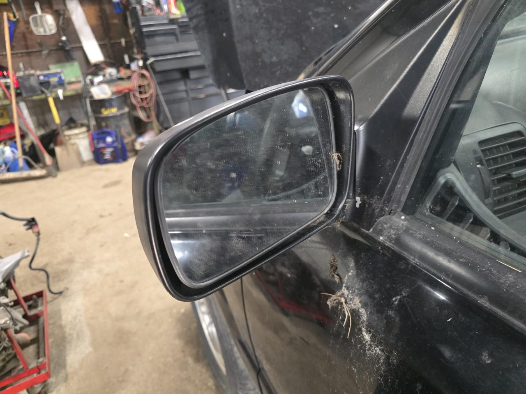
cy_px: 197
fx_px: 349
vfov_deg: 58.9
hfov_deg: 73.9
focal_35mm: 23
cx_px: 263
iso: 1000
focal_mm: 6.3
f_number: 1.7
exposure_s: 1/60
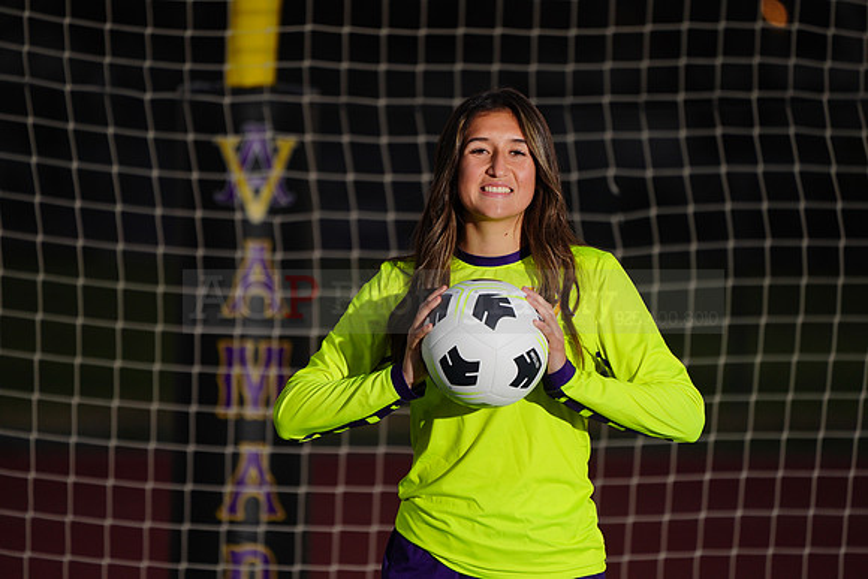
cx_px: 434
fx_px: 9502
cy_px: 290
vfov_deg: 3.5
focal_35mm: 394
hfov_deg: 5.2
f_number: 5.6
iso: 320
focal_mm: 394
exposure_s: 1/200
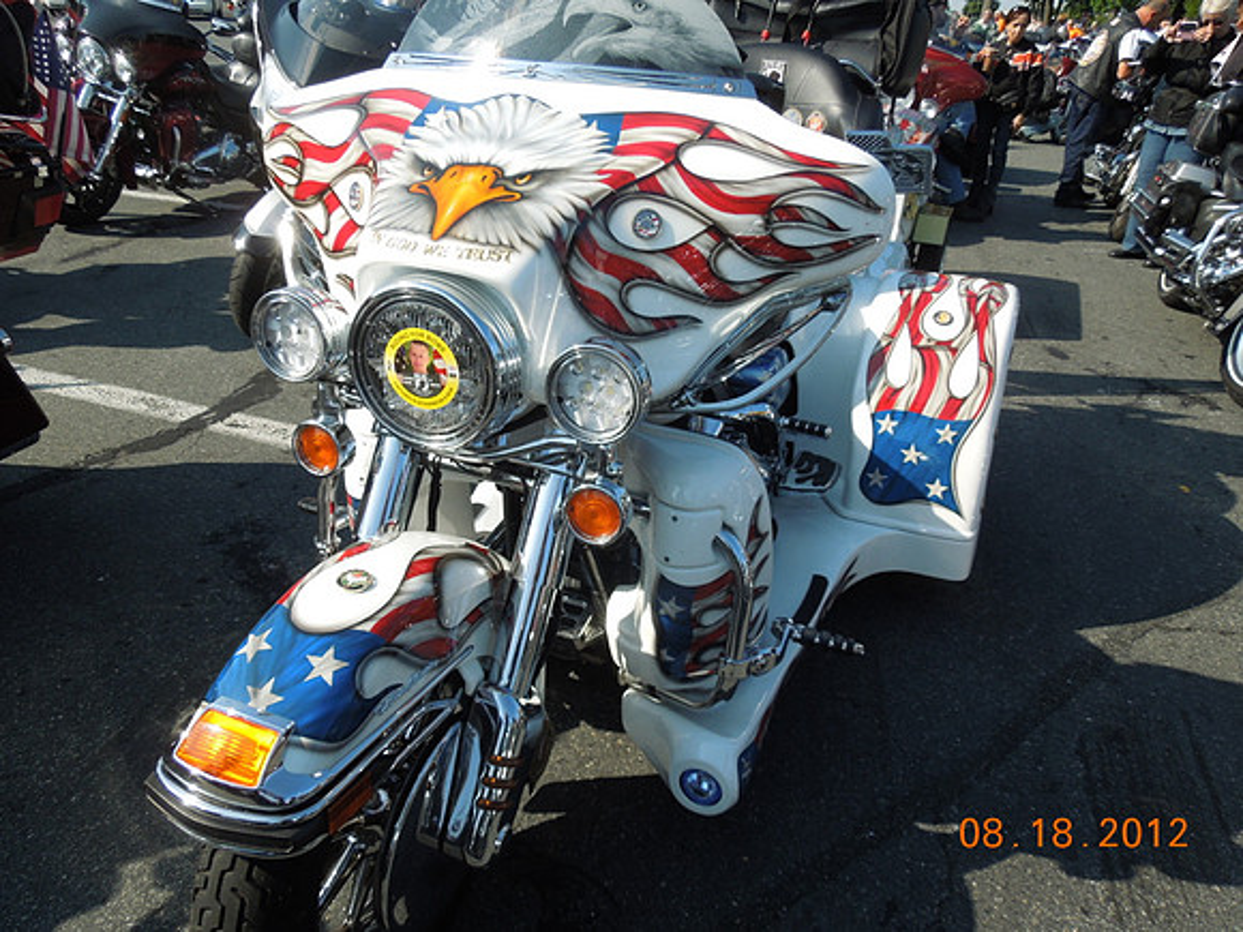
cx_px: 622
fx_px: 898
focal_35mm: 25
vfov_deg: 54.9
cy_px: 466
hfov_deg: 69.4
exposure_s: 1/800
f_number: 3.3
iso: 100
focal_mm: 4.5
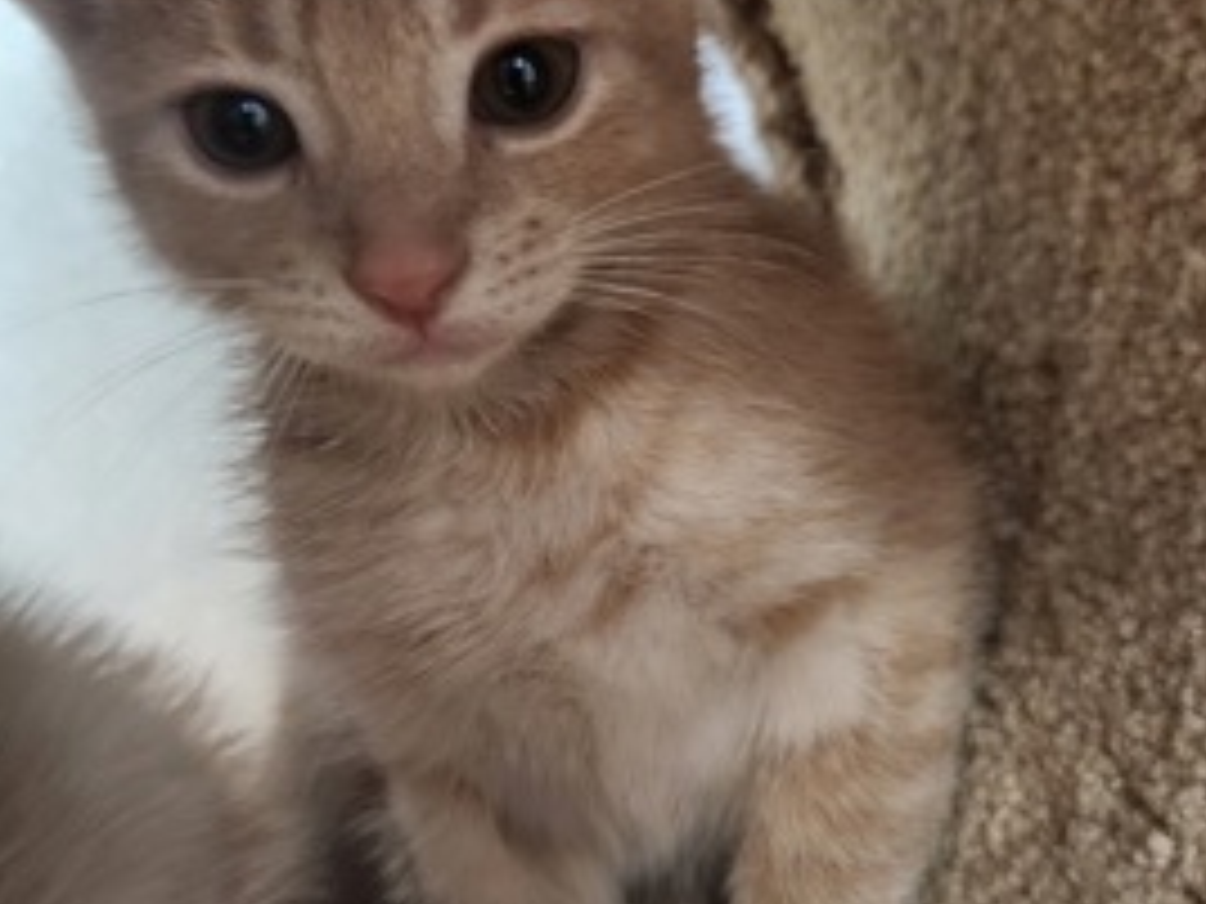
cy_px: 373
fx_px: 1254
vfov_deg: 39.5
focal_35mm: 36
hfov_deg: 51.3
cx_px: 632
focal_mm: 5.4
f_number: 1.8
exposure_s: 1/24
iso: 800
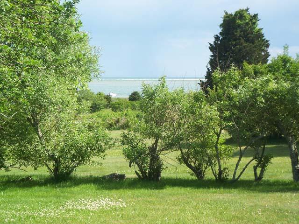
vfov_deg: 12.7
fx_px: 1011
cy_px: 112
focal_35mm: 117
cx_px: 150
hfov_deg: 16.8
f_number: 4.4
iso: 64
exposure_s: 1/250
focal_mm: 19.2
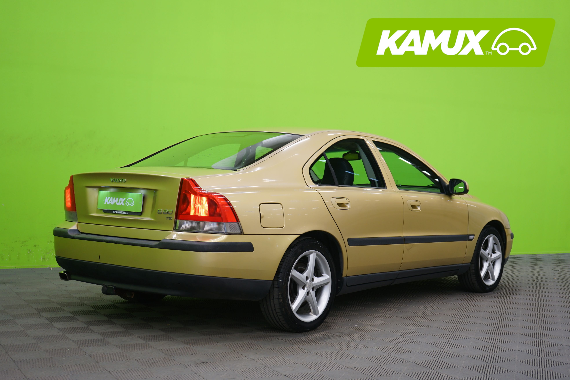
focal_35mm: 48
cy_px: 190
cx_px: 285
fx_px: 760
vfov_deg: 28.1
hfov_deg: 41.1
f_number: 5
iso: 400
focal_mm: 48
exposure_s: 1/8
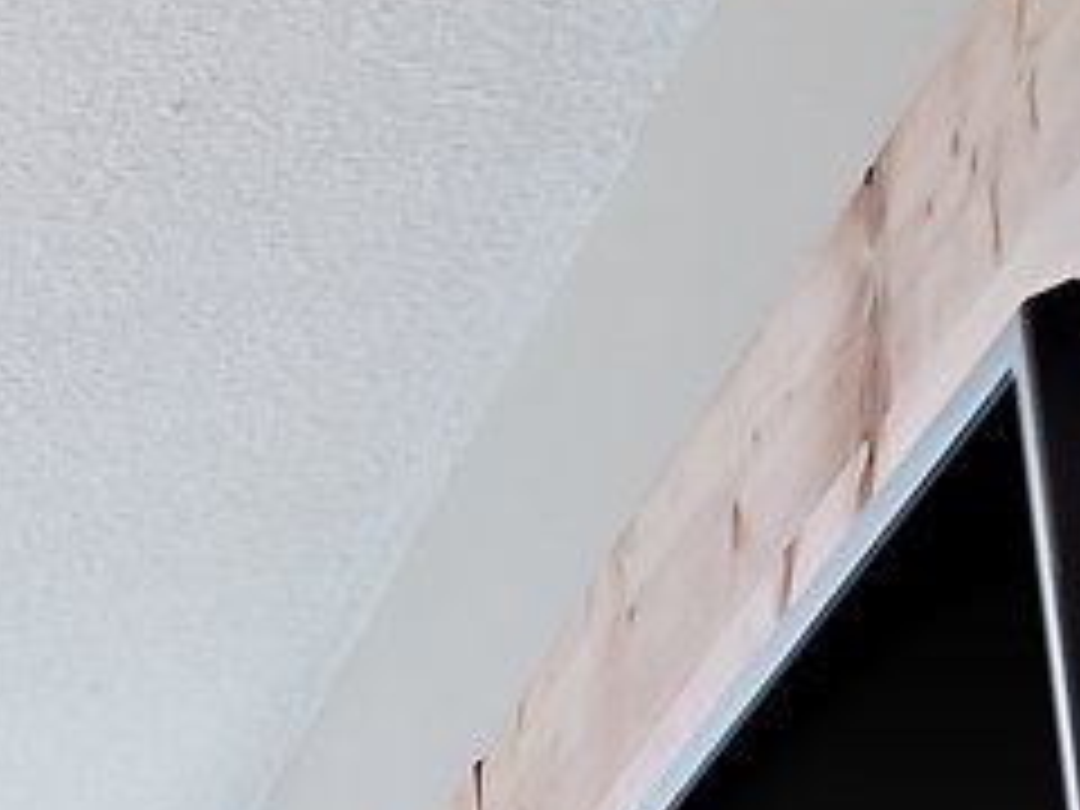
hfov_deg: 9.1
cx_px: -2808
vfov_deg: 9.1
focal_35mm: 131
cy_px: 2432
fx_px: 4087
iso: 1600
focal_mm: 16
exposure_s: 1/6
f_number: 8
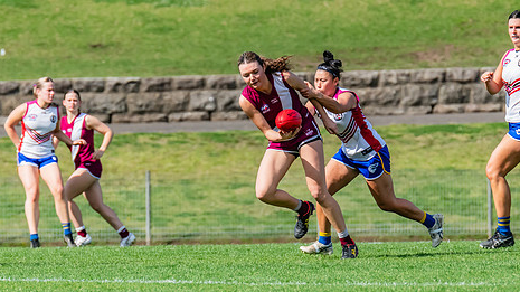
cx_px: 256
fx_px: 10873
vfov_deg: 1.5
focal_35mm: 789
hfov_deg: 2.7
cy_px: 179
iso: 800
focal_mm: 420
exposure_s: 1/1250
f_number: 8
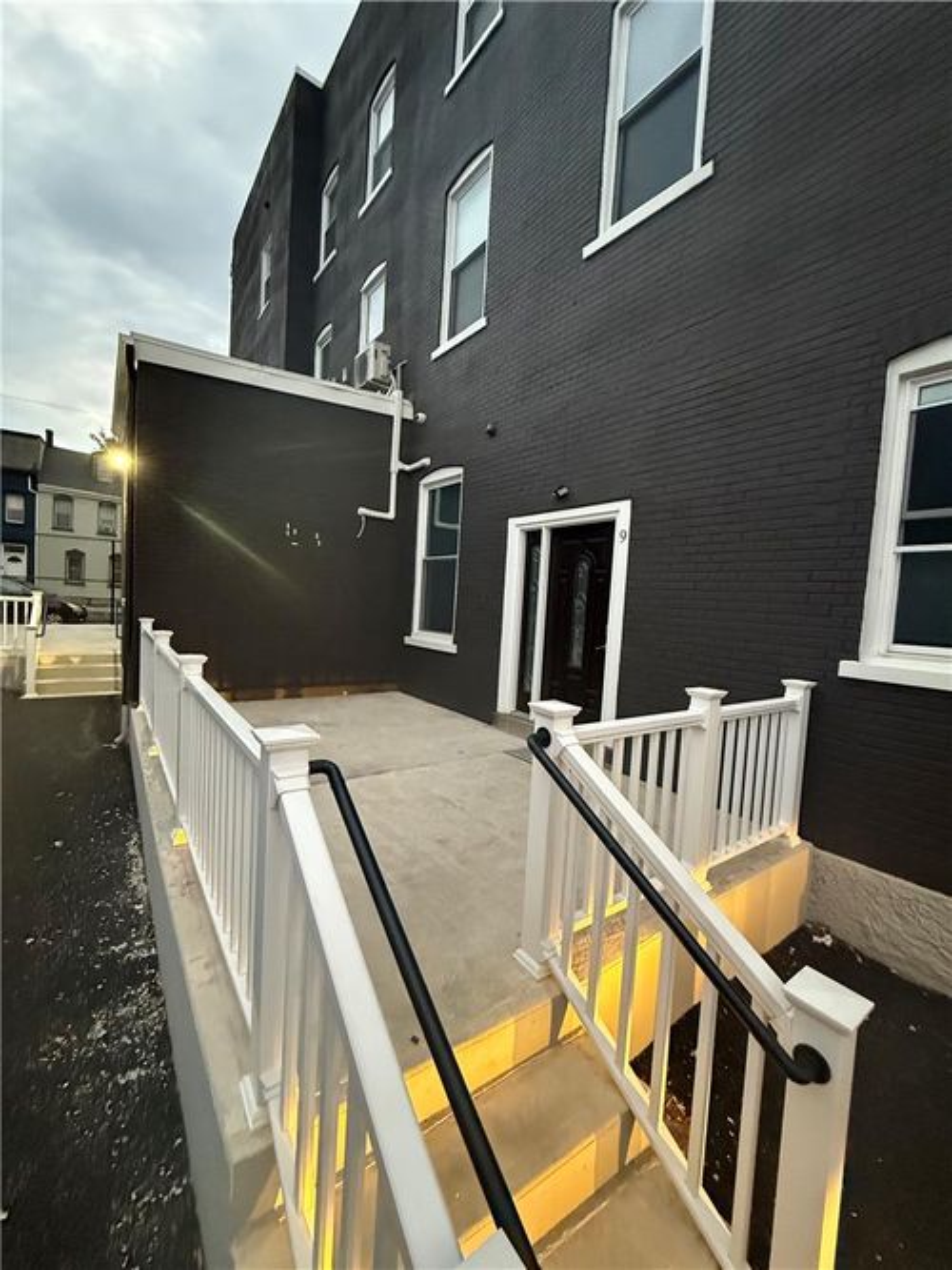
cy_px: 635
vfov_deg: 102.1
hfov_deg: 85.7
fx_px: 514
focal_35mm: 14
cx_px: 476
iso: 1000
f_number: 2.2
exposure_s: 1/60
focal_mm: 2.22
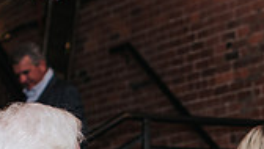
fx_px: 1472
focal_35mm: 210
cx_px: 277
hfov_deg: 10.2
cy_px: 257
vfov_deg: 5.7
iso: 800
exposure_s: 1/200
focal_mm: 50
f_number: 3.2
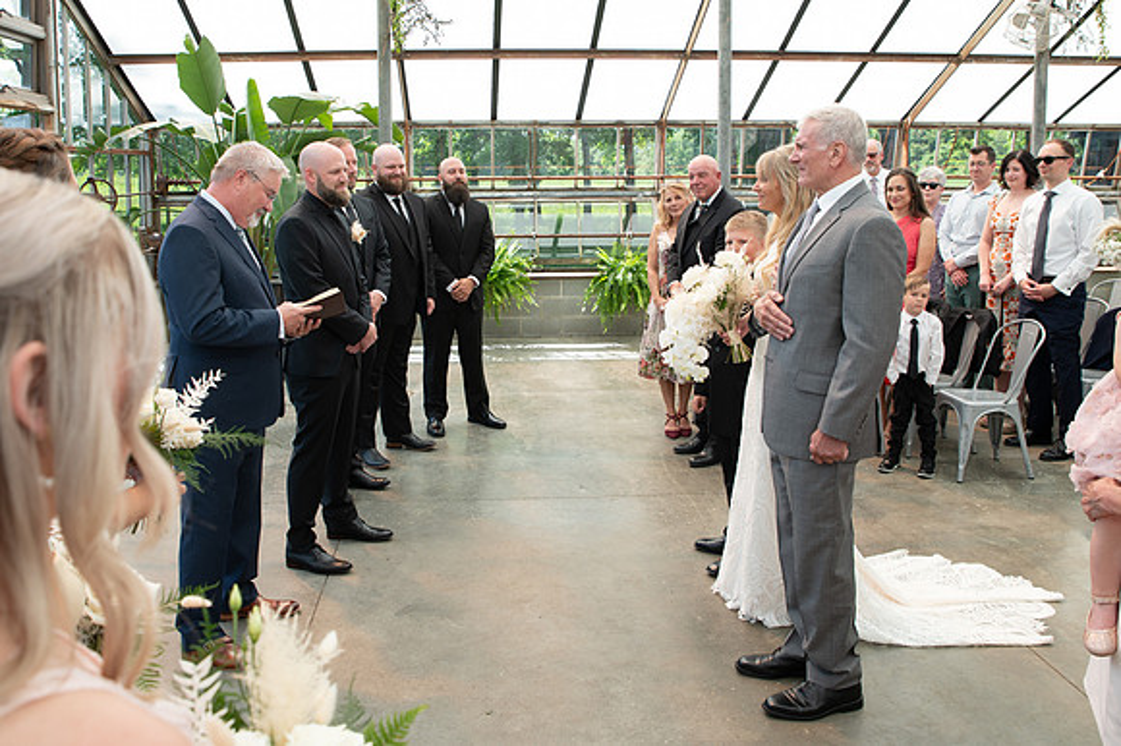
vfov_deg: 43.3
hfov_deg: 61.9
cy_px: 280
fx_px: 933
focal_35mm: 30
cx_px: 507
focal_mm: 24
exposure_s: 1/200
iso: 160
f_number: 5
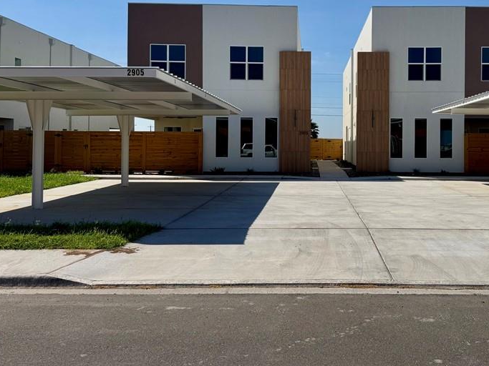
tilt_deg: +0.1
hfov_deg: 50.5
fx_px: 508
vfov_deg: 39.4
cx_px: 324
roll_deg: -0.7
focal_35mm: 36
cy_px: 137
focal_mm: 6.76
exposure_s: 1/9009
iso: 80
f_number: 1.78
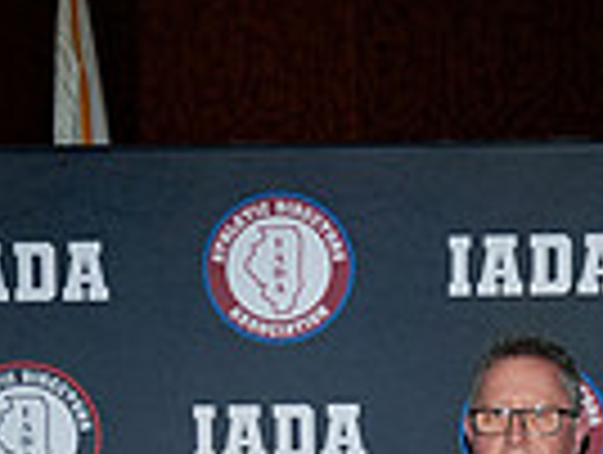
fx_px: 2279
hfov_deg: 14.9
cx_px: 580
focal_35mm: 131
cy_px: 935
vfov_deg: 10.4
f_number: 9
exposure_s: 1/125
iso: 800
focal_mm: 27
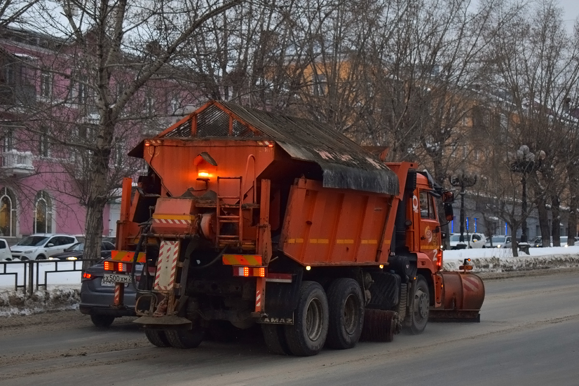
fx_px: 1158
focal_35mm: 72
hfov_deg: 28.1
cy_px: 193
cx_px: 290
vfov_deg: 18.9
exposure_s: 1/400
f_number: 5.3
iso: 800
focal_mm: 48
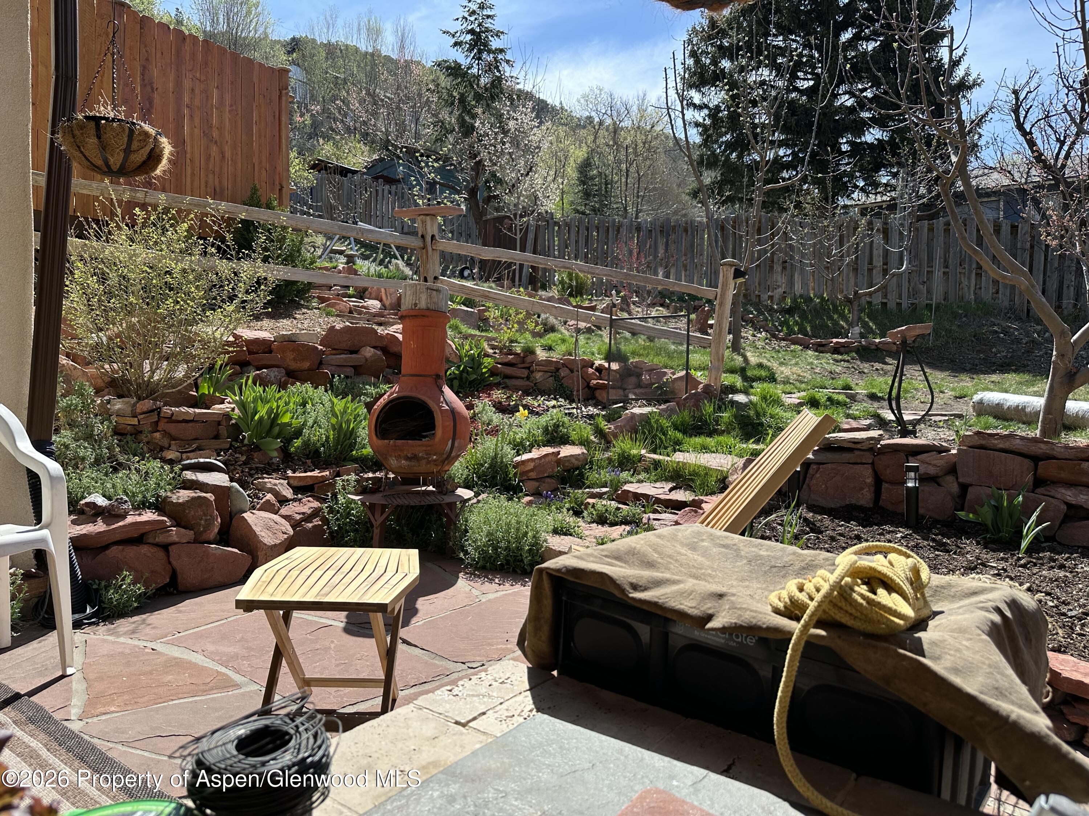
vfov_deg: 56.8
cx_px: 544
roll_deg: -0.5
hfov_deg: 71.6
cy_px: 408
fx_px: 755
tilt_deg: -1.6
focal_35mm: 24
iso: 80
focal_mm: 6.86
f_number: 1.78
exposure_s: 1/2155
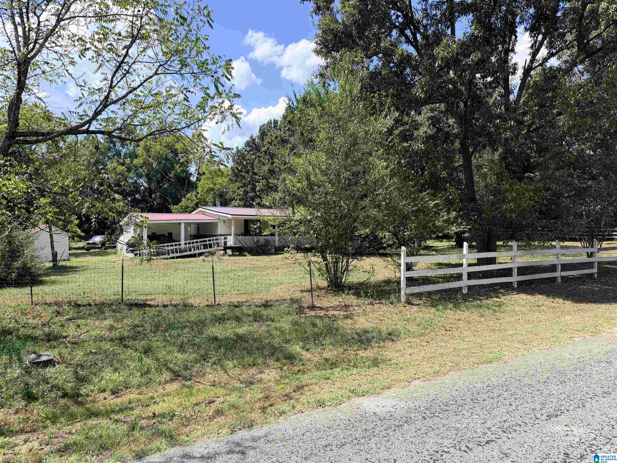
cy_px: 232
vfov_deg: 56.8
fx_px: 428
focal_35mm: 24
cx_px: 308
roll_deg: +0.6
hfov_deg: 71.6
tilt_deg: +0.6
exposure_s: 1/3425
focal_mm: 6.76
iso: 100
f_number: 1.78
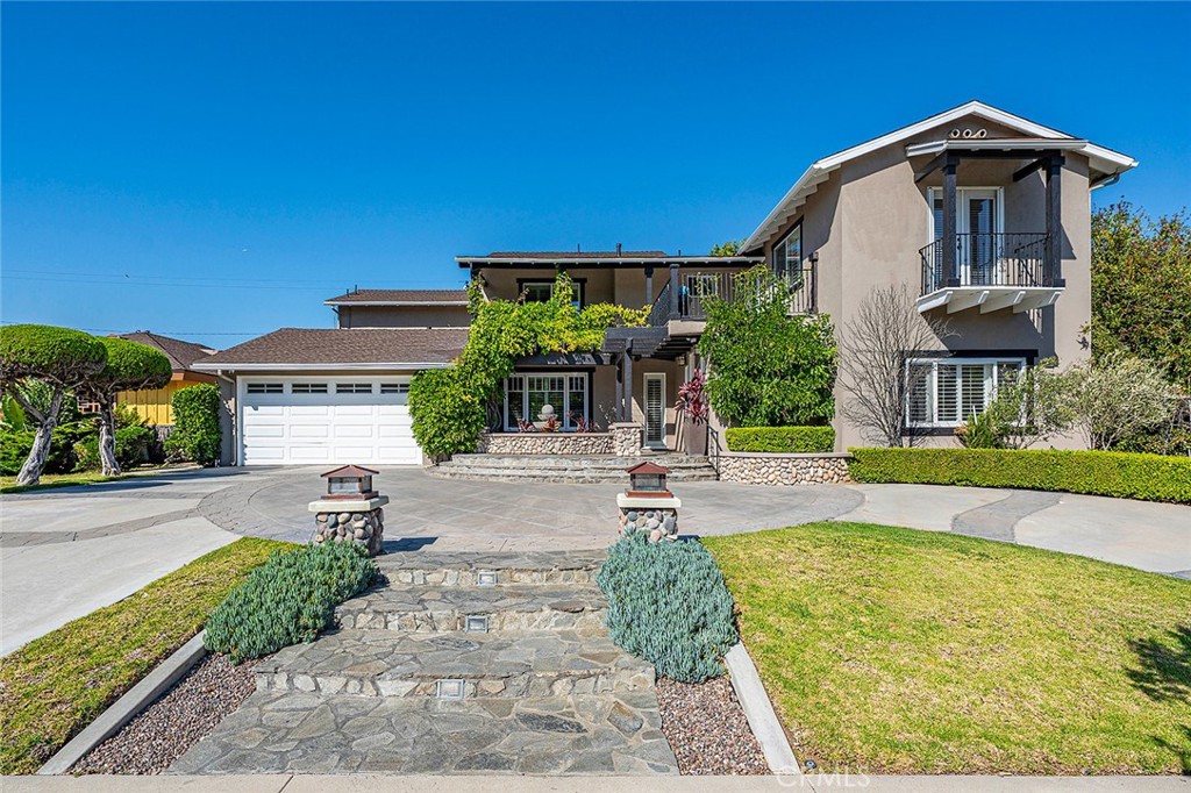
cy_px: 396
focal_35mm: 17
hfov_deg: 93.3
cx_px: 596
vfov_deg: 70.4
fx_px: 562
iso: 200
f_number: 6.3
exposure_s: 1/1250
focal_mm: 17
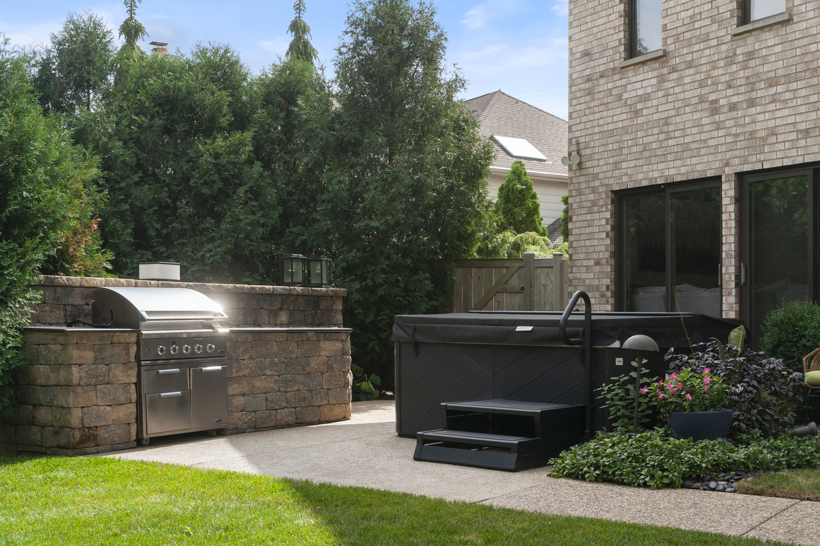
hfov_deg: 42.7
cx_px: 438
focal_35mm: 46
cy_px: 257
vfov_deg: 29.2
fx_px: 1047
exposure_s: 1/640
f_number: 8
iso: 400
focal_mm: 40
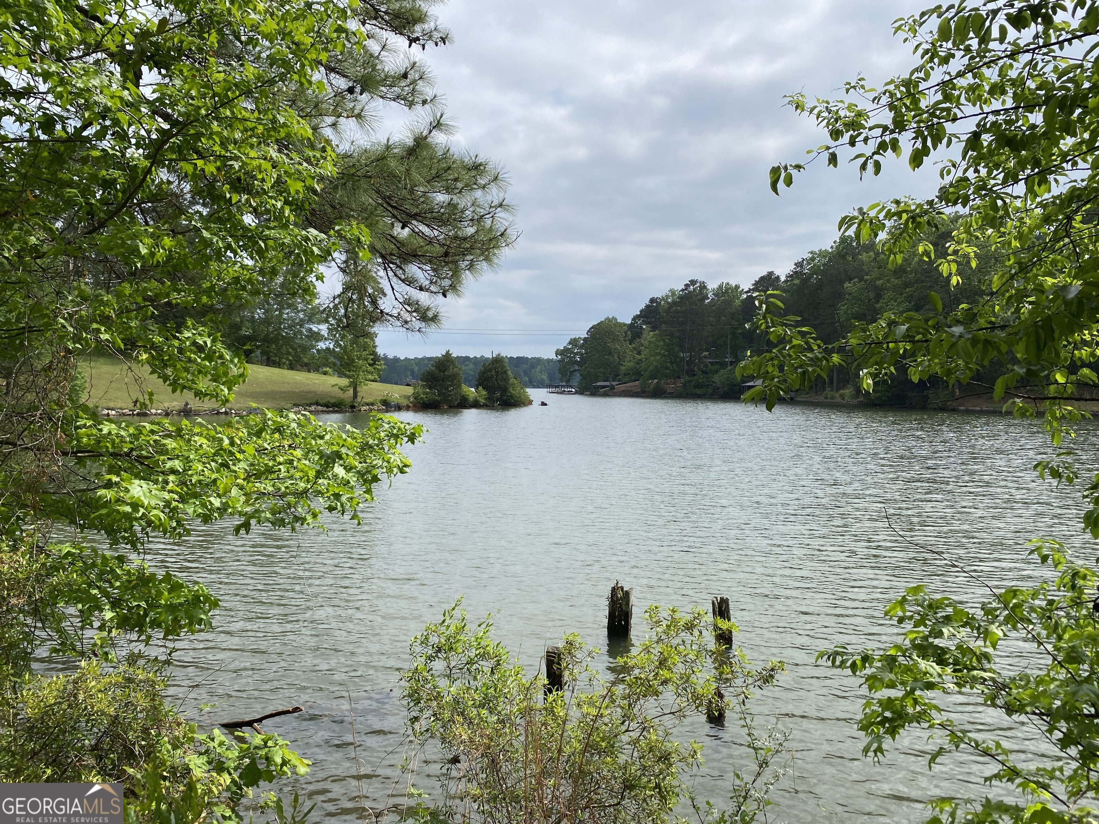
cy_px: 412
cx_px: 550
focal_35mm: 26
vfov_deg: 53.1
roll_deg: -0.4
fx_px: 825
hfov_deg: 67.3
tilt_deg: -0.4
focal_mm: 4.25
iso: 32
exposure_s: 1/2967
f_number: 1.8
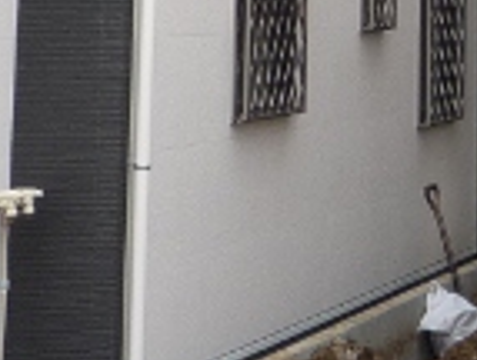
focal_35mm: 138
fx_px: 1906
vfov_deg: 10.1
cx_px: 607
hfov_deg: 13.8
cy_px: -337
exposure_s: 1/320
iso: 100
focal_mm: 4.4
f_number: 2.8
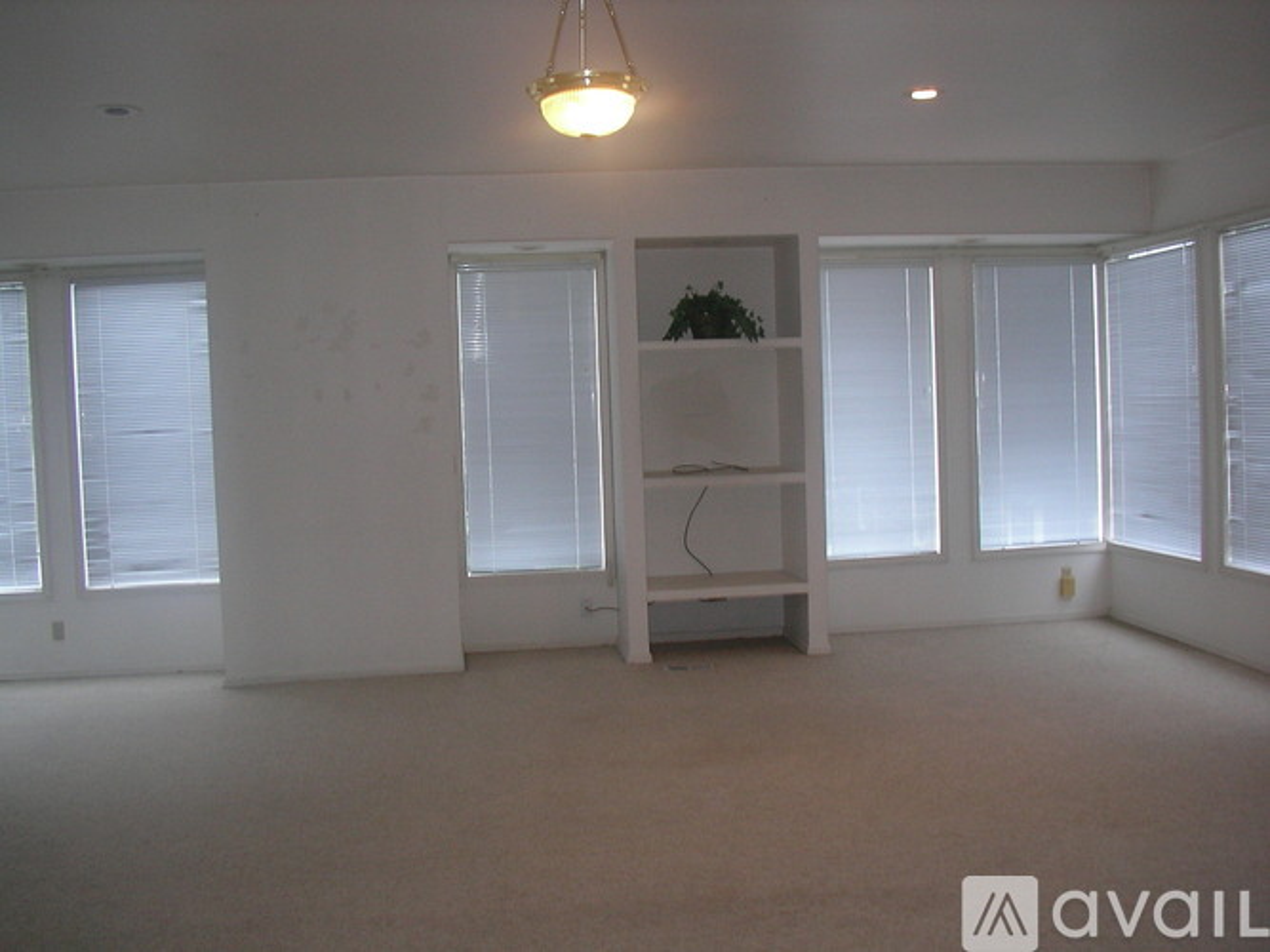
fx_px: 1357
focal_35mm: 37
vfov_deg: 38.7
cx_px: 635
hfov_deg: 50.1
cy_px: 476
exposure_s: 1/30
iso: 100
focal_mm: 5.7
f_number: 2.8
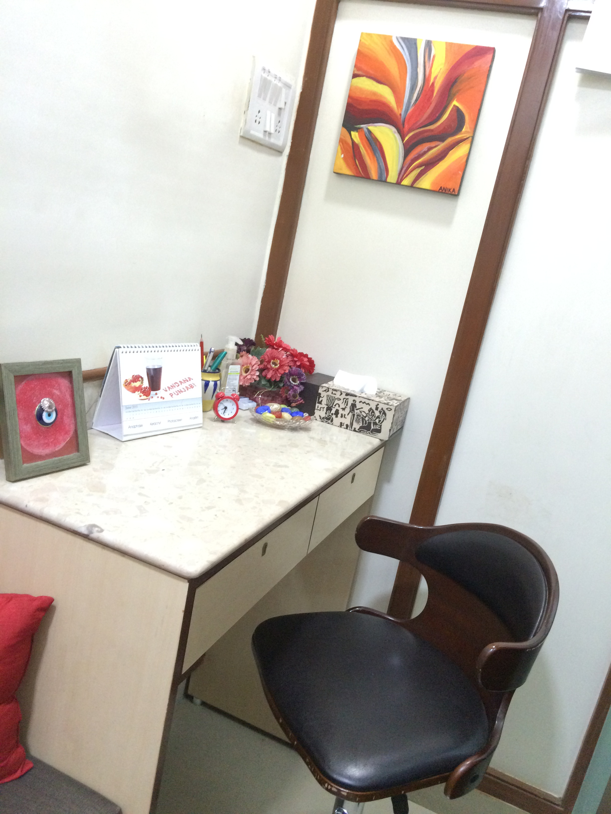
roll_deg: -9.5
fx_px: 682
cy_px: 407
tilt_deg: -12.4
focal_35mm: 29
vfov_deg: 61.7
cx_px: 306
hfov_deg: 48.2
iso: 320
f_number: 2.2
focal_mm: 4.15
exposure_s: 1/33
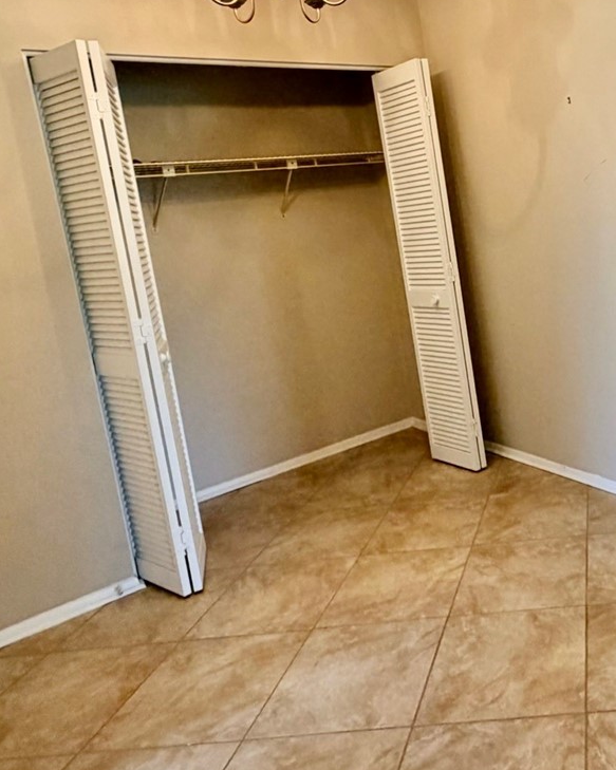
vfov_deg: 57.9
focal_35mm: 30
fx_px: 684
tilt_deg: -7.1
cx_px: 574
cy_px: 281
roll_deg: +6.8
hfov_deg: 43.5
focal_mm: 2.22
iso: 320
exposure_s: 1/120
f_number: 2.2
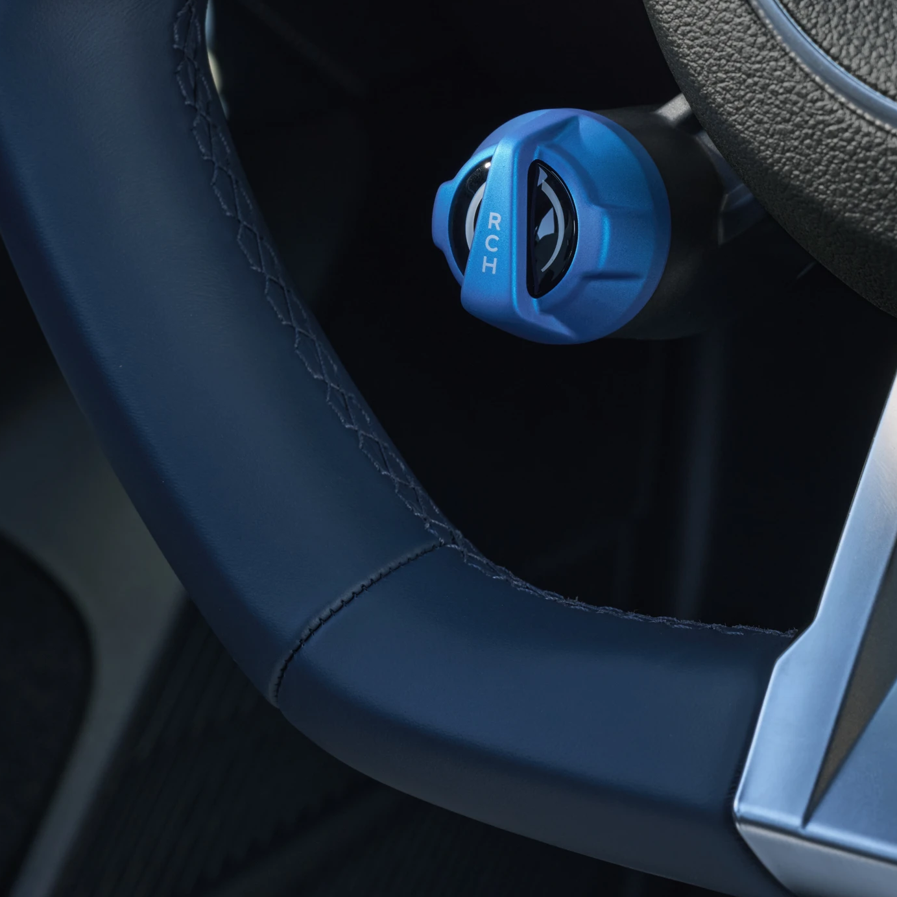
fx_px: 3782
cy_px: 353
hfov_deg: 13.5
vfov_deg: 13.5
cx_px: 491
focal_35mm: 129
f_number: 11
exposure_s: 1/25
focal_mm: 70
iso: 250
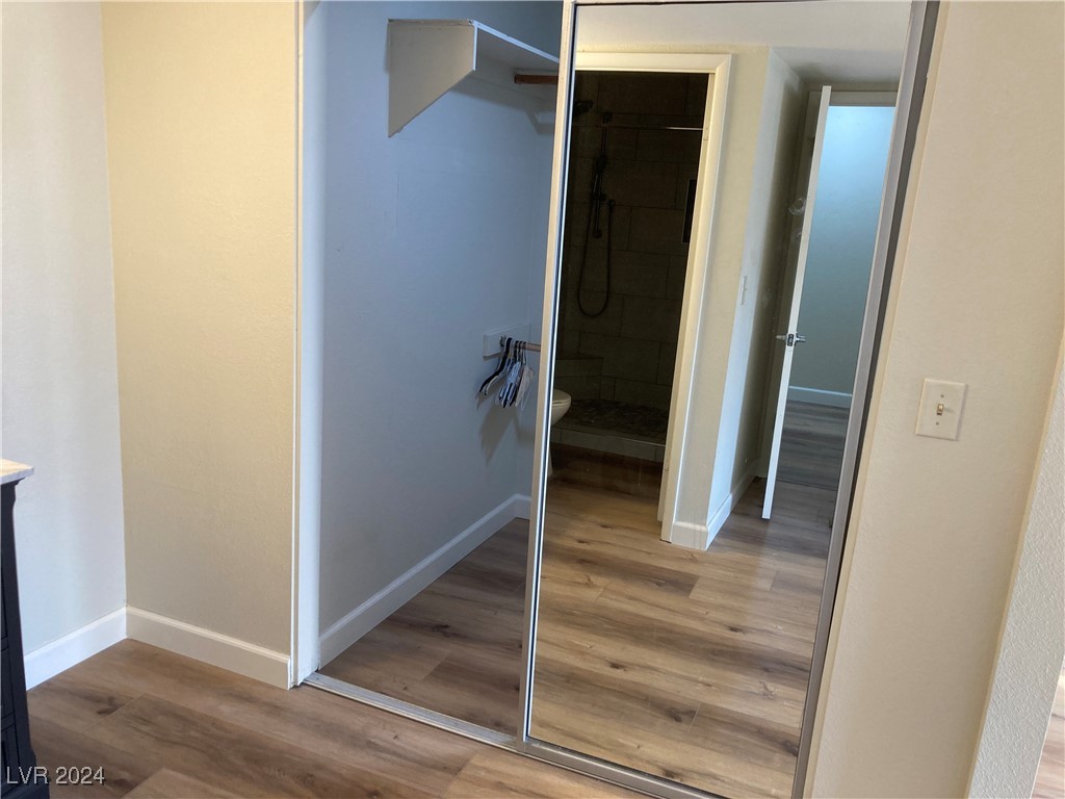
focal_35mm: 28
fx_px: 861
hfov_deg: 63.4
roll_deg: -4.6
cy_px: 400
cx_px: 532
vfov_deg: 49.7
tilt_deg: -13.5
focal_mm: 3.99
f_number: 1.8
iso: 80
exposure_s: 1/60
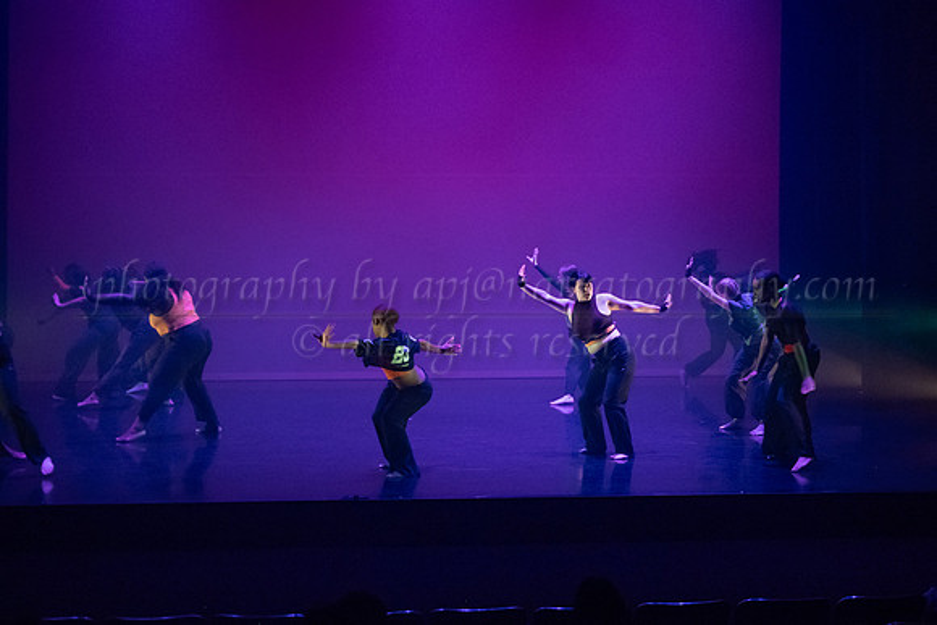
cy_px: 312
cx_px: 611
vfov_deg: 21.3
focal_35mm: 64
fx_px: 1665
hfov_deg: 31.2
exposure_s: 1/320
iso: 4000
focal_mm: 49
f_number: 2.8
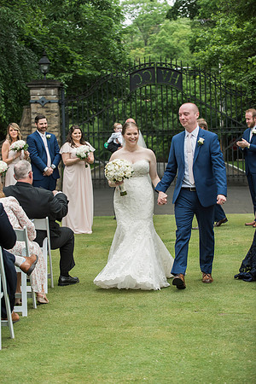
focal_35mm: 90
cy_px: 192
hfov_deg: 15.2
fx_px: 960
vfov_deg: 22.6
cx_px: 128
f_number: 4
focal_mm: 90
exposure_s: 1/1250
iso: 800
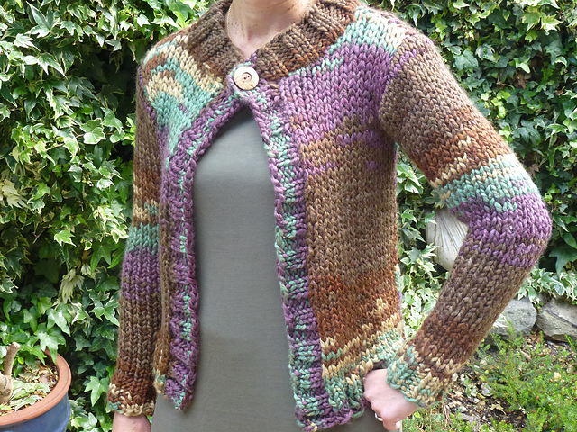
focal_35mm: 52
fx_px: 867
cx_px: 288
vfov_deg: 28.0
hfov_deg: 36.8
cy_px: 216
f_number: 4.3
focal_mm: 9.4
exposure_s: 1/80
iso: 250
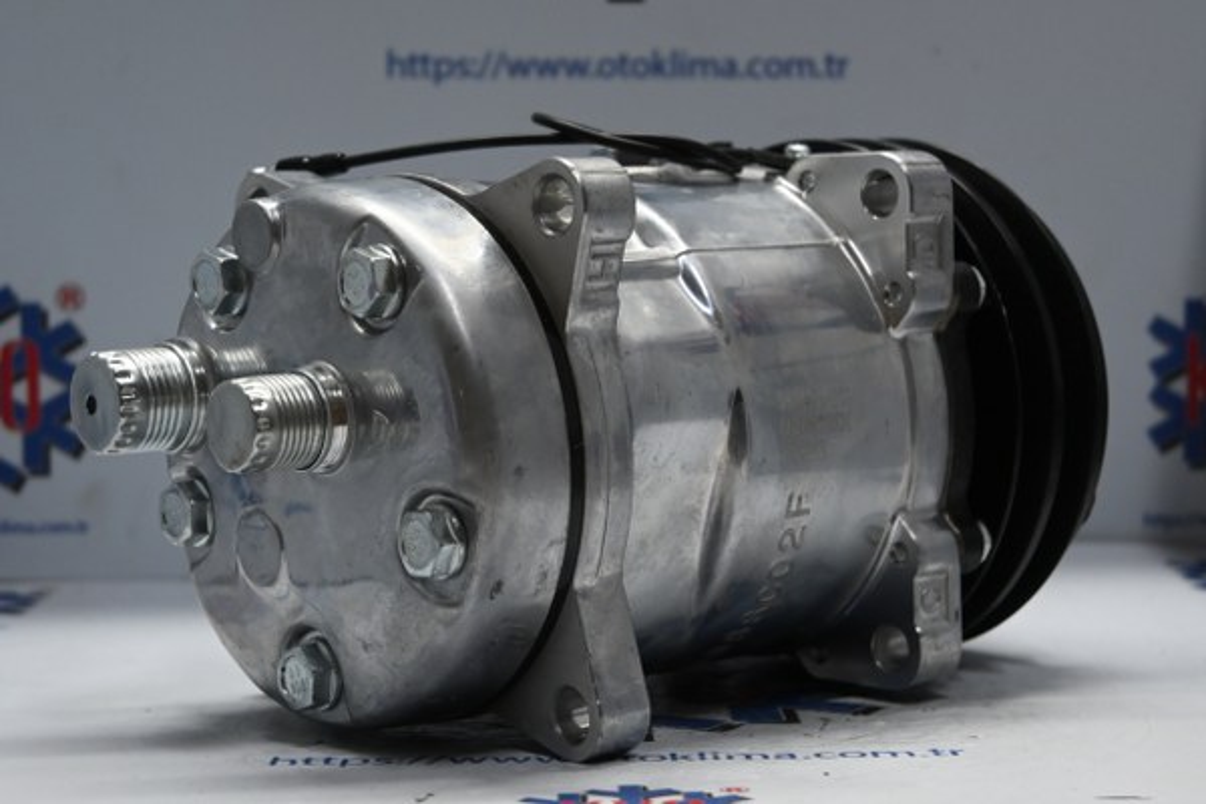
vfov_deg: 18.2
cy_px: 402
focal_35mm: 75
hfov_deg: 27.0
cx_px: 603
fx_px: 2512
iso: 1250
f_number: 6.3
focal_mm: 50
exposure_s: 1/80
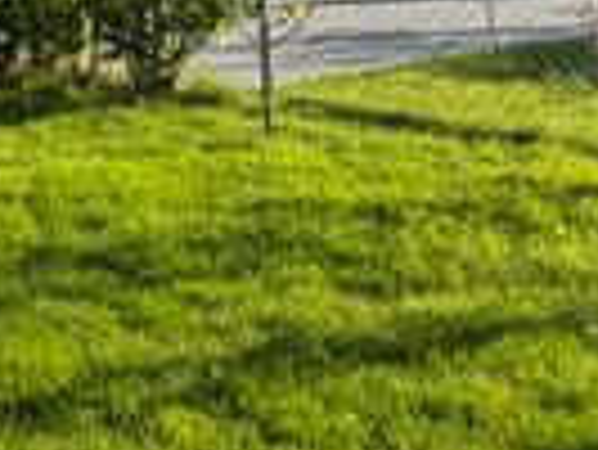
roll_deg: +2.1
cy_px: -482
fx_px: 1867
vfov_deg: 12.0
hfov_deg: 15.1
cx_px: -558
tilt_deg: +8.7
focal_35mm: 108
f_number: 1.78
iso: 80
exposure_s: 1/1395
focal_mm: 6.76
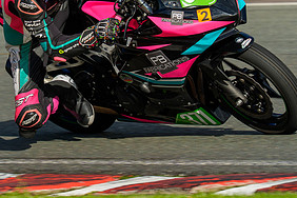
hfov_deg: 2.4
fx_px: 6971
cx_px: 103
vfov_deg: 1.6
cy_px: 18
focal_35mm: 845
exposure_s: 1/500
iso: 160
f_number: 8
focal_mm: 400
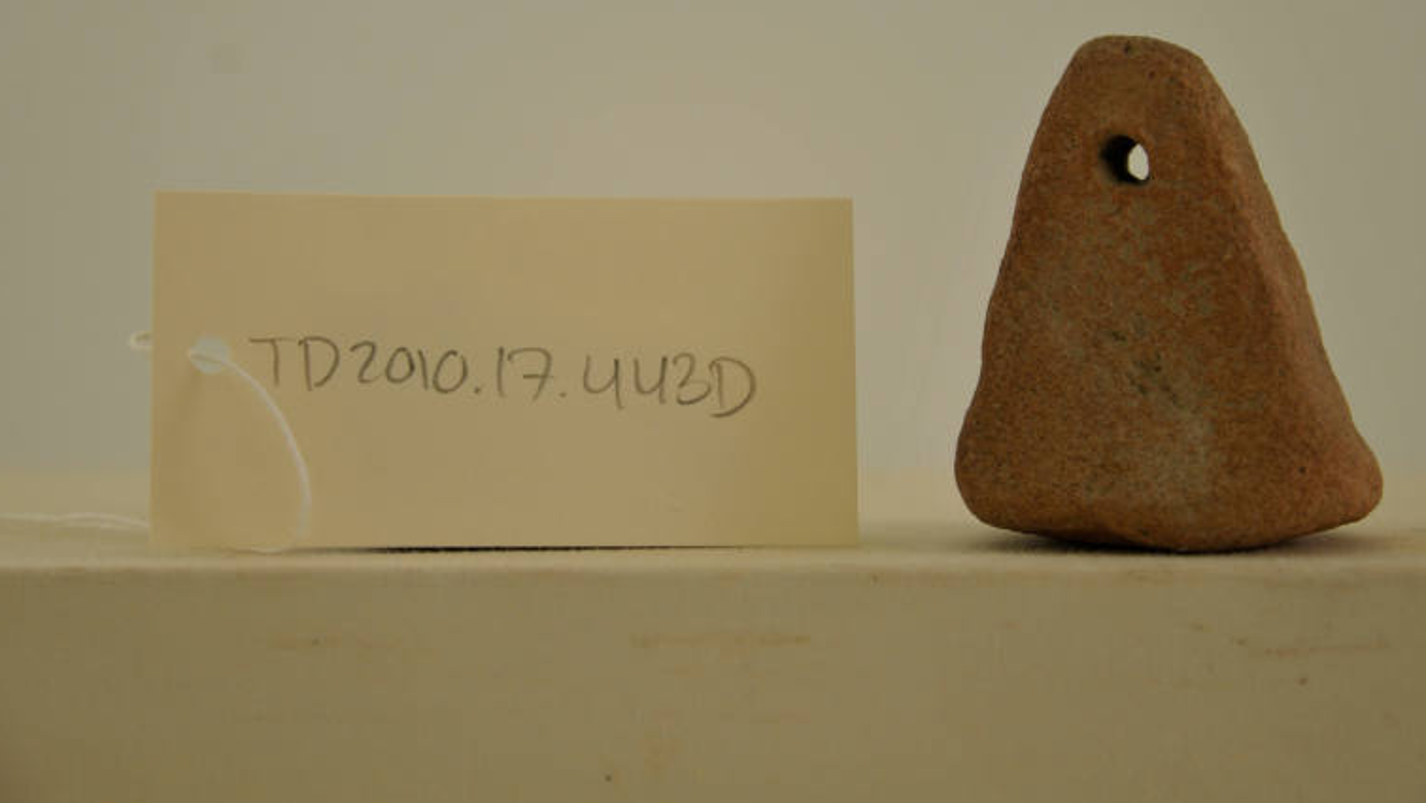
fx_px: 4273
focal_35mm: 113
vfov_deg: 10.7
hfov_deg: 18.9
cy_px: 318
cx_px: 735
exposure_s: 1/50
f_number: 5.6
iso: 200
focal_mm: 68
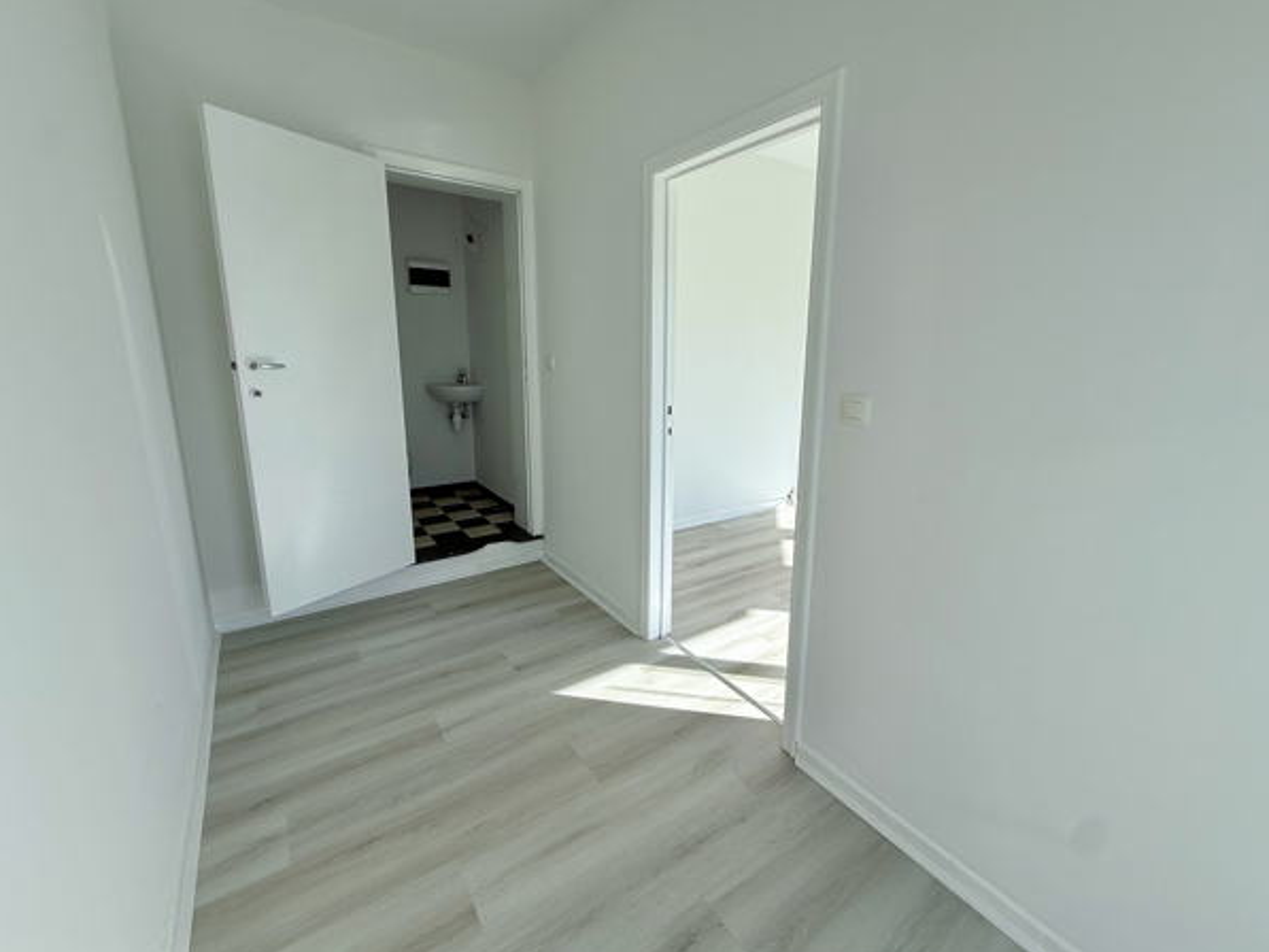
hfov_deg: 98.0
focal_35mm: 15
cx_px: 674
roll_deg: -0.7
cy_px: 453
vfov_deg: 81.7
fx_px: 550
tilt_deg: -12.3
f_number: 2.2
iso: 50
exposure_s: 1/864
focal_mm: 2.22
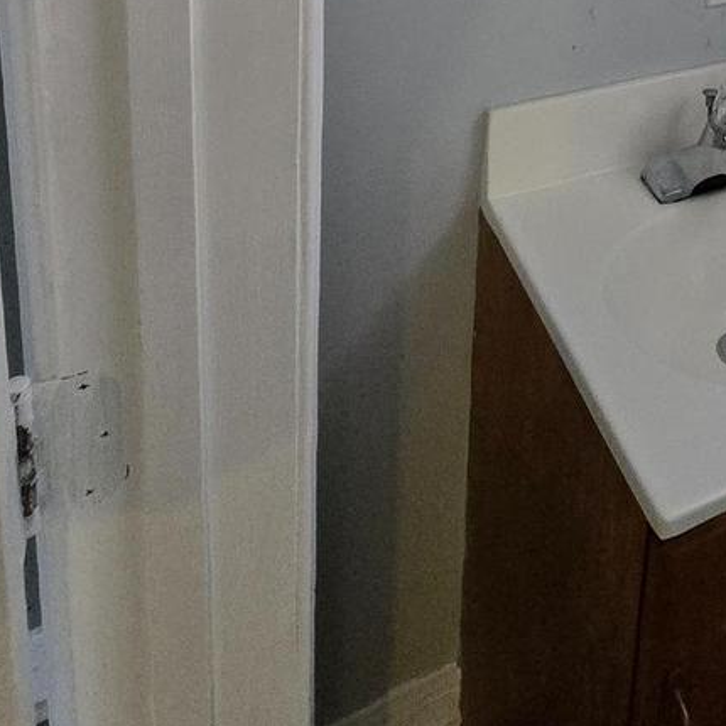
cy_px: -213
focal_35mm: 41
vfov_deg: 31.6
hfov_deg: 35.3
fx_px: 973
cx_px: 788
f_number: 2.2
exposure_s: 1/60
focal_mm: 2.2
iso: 1250
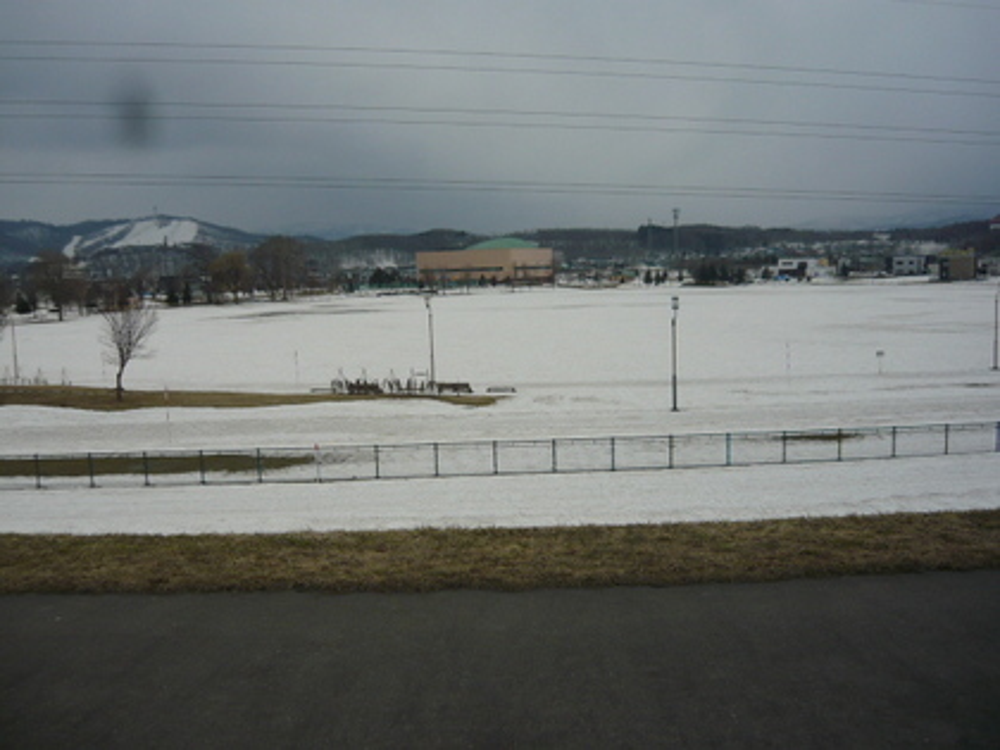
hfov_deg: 55.4
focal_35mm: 33
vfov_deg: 42.9
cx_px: 500
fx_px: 953
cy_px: 375
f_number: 8
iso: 100
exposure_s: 1/250
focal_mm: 5.5
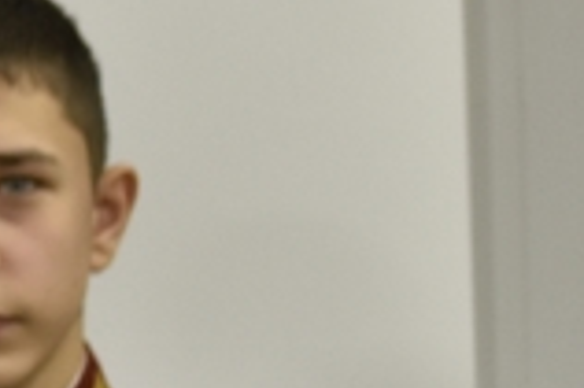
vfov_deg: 3.8
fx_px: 5785
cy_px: 824
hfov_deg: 5.6
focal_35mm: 357
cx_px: 1223
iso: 800
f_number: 4
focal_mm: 50
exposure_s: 1/80
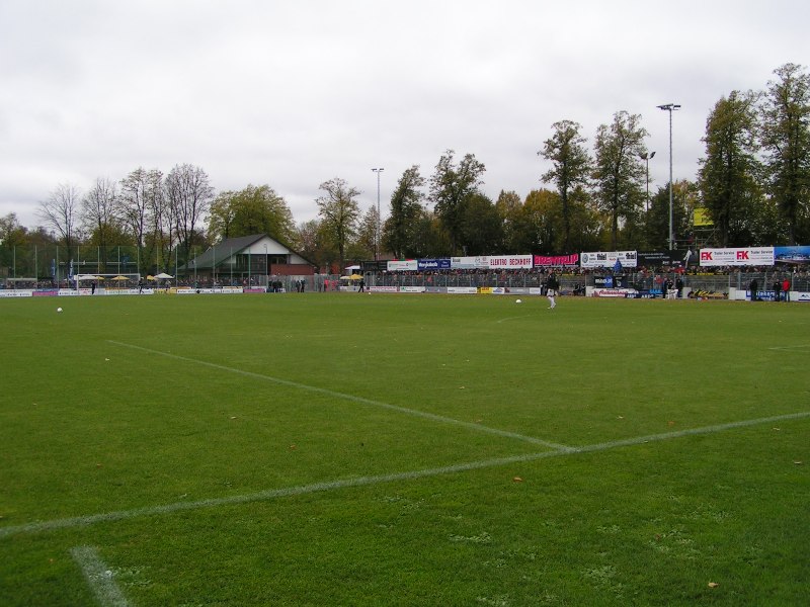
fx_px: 889
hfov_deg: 49.0
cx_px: 405
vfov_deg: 37.7
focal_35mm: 38
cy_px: 304
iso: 50
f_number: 4
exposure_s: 1/100
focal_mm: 5.8
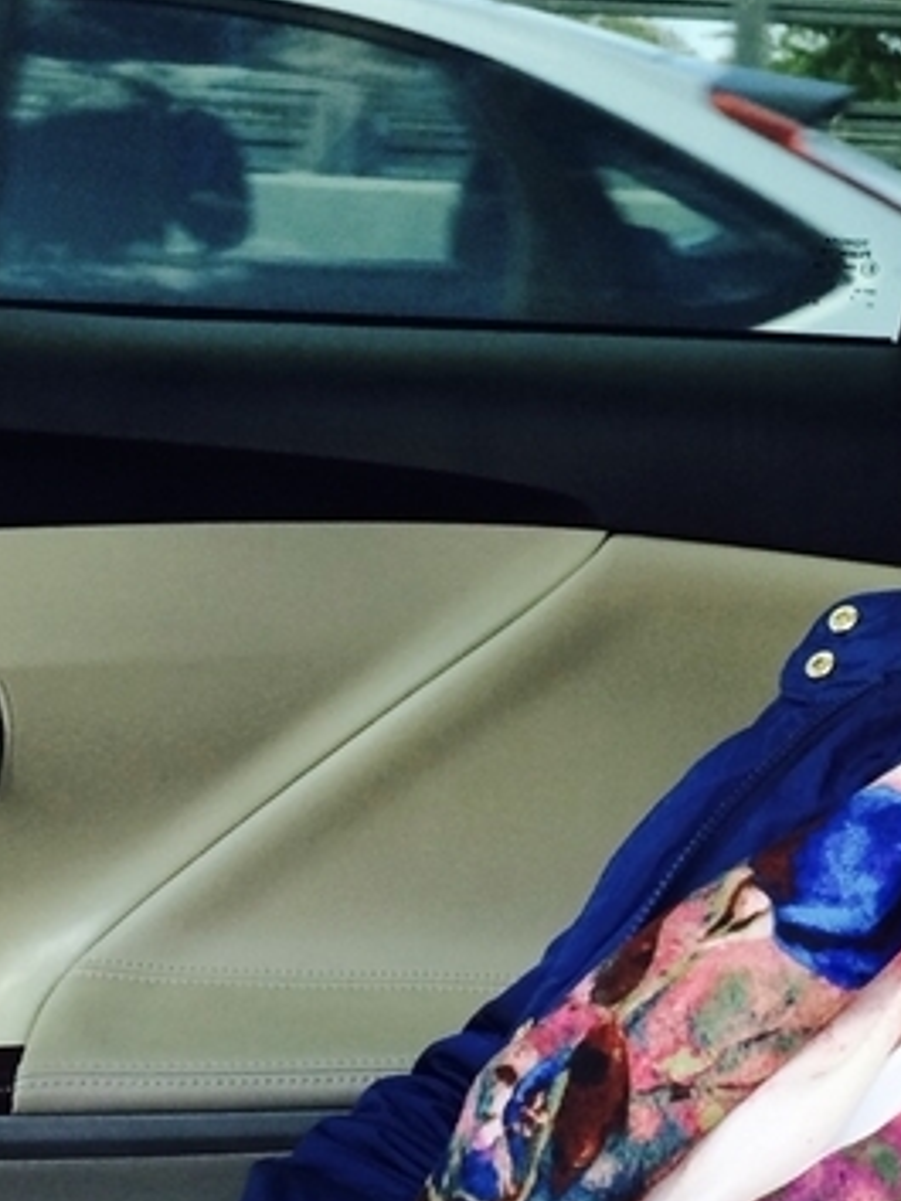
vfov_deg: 28.5
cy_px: 643
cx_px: 843
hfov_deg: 21.1
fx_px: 2358
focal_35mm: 68
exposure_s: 1/40
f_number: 2.2
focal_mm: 4.12
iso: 40
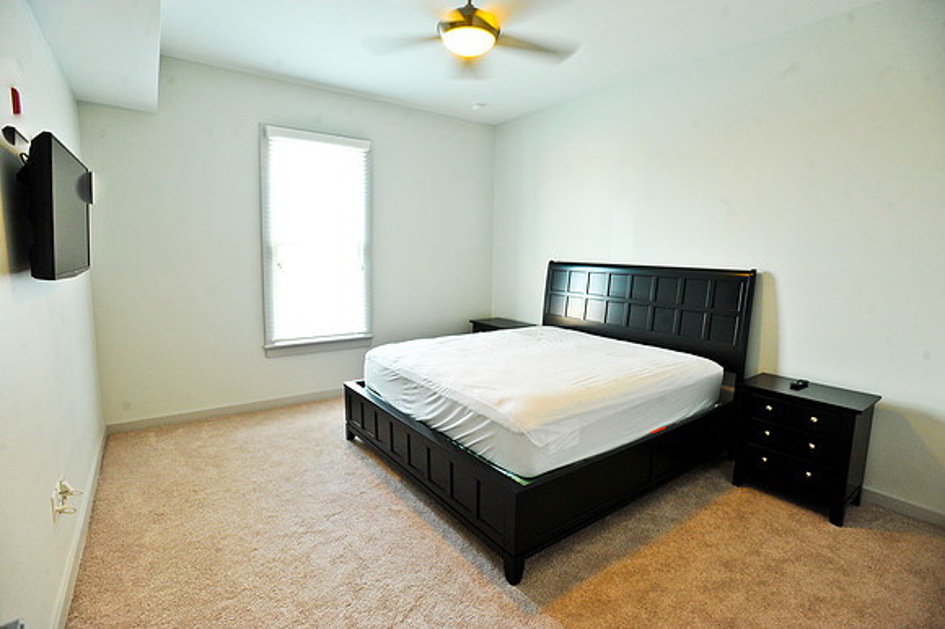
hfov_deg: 93.3
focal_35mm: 17
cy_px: 314
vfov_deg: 70.4
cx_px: 472
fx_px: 446
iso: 1250
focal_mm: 17
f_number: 5.6
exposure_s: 1/40
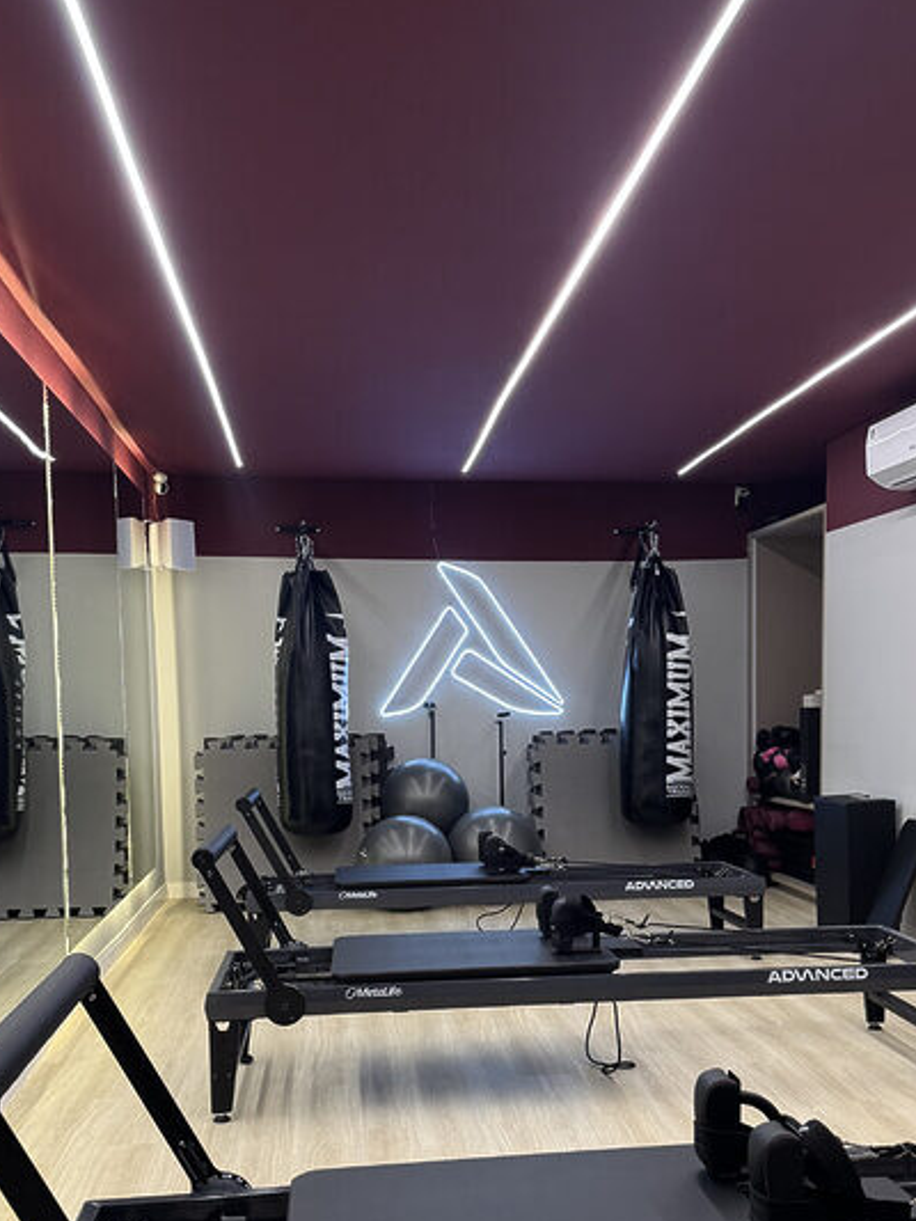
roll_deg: +0.7
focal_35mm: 37
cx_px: 524
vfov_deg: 49.2
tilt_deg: -5.8
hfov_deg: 38.6
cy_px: 819
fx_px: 1305
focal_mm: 6.76
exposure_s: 1/60
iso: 200
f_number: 1.78
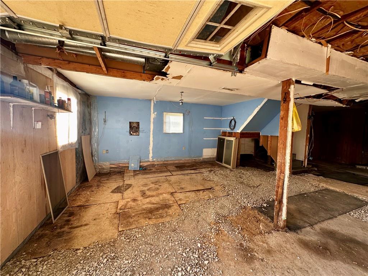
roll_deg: -1.4
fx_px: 149
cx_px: 184
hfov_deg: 102.1
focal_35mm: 14
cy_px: 138
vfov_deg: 85.7
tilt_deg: -4.3
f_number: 2.2
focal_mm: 2.22
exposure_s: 1/99
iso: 64
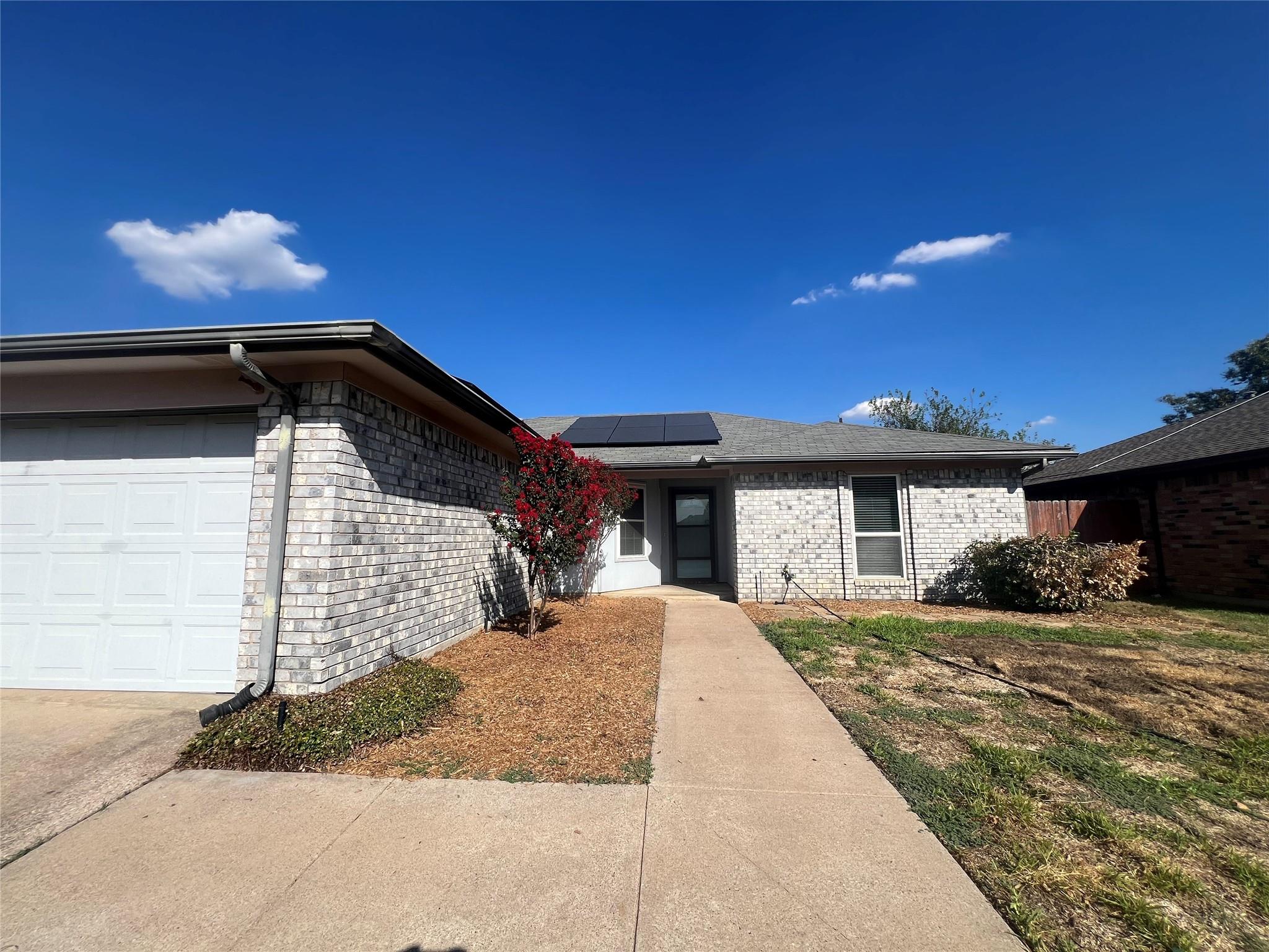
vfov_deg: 89.9
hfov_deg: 106.2
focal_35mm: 13
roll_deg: +0.3
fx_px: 477
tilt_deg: +7.3
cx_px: 634
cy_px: 476
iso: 32
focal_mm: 1.57
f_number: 1.8
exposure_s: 1/2320
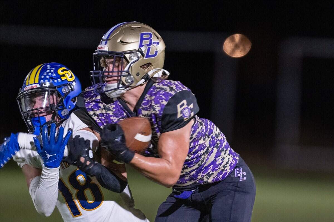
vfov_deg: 3.4
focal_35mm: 400
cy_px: 111
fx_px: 3711
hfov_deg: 5.2
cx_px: 167
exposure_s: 1/500
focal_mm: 400
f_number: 2.8
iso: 4000
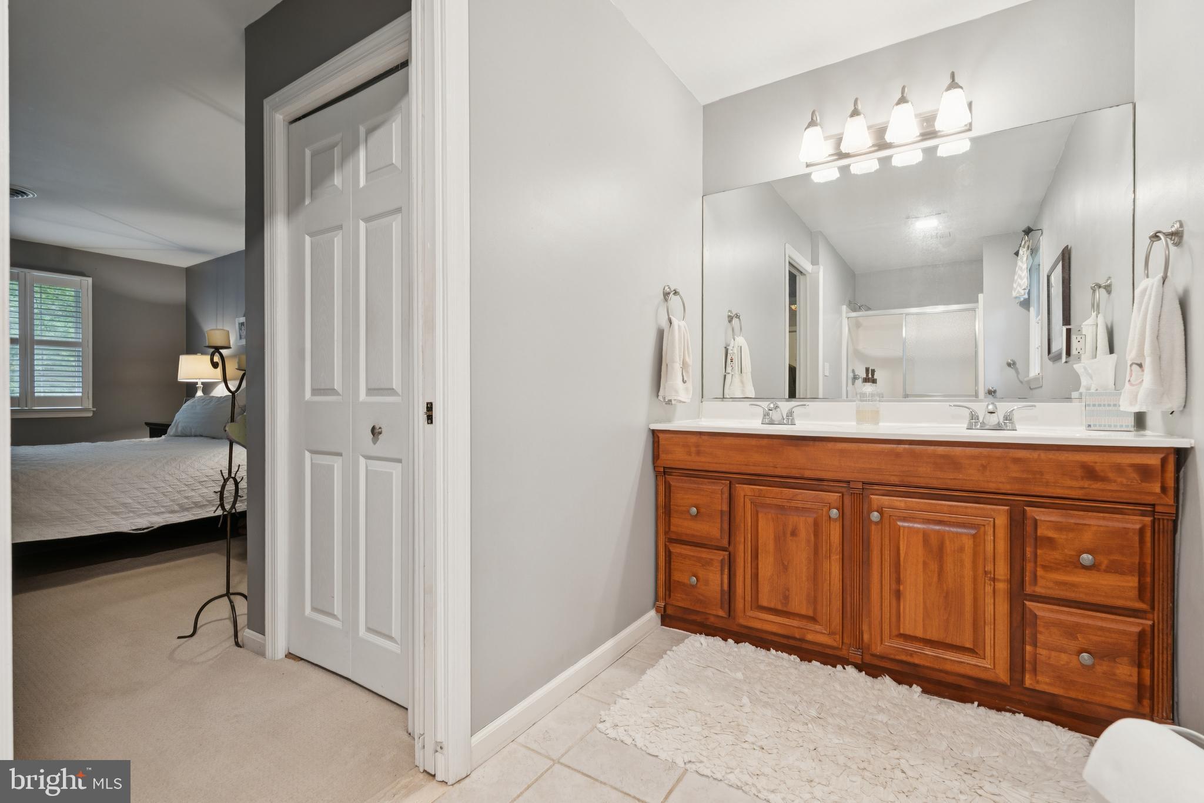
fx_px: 552
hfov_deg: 95.0
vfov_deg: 72.0
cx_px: 602
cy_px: 402
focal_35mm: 16
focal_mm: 16.5
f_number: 7.1
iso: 200
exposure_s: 1/2.5
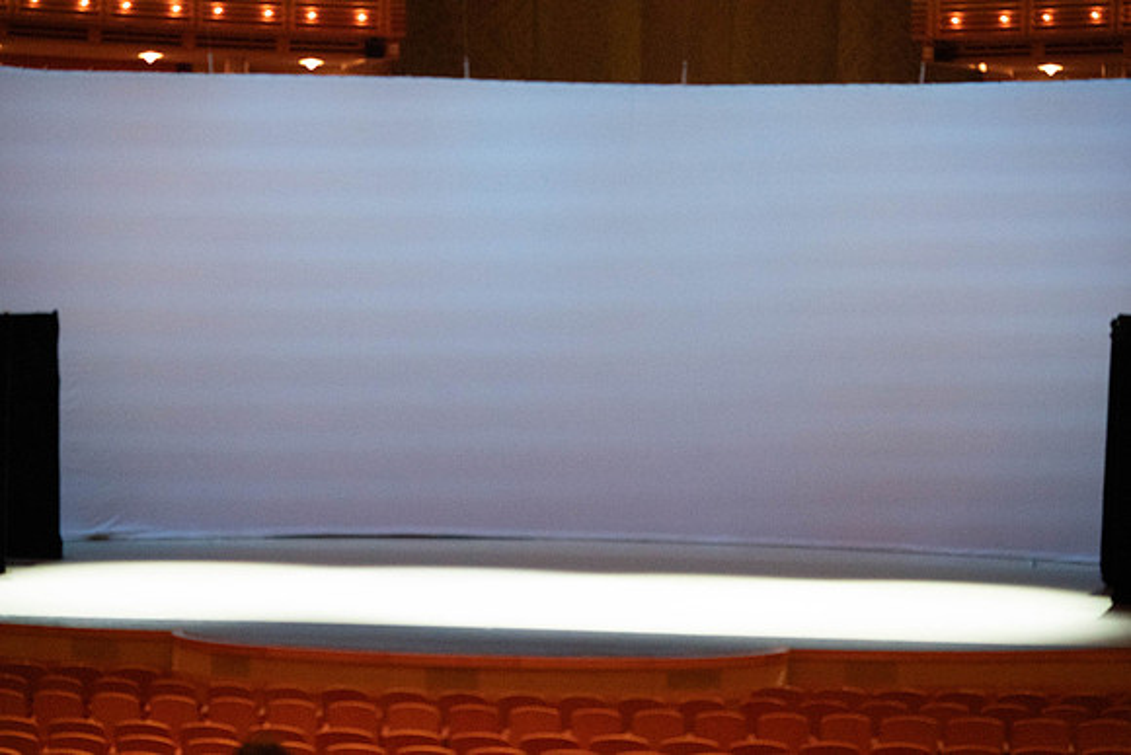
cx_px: 566
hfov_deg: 20.4
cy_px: 378
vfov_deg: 13.7
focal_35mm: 100
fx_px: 3142
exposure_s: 1/320
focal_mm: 100
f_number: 5.6
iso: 20000
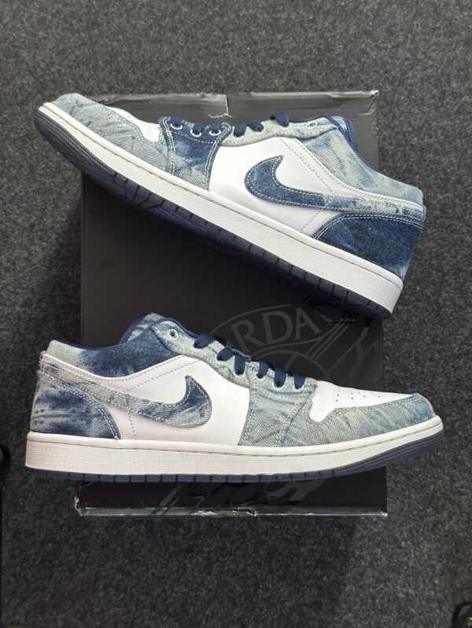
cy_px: 314
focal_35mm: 48
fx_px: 872
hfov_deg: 30.3
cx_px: 236
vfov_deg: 39.6
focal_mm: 6.86
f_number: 1.78
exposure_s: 1/50
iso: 250
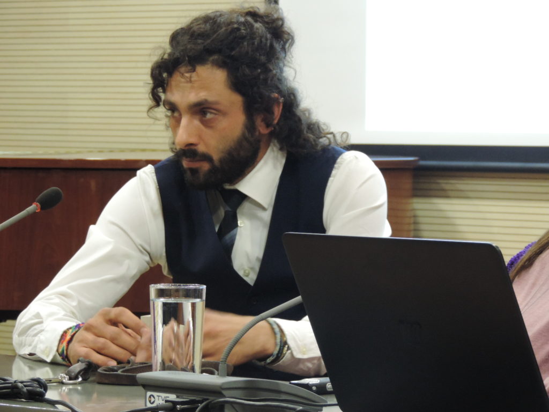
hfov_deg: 9.9
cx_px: 274
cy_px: 206
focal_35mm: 200
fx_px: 3172
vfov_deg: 7.4
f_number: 4.6
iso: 800
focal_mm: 35.6
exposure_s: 1/15
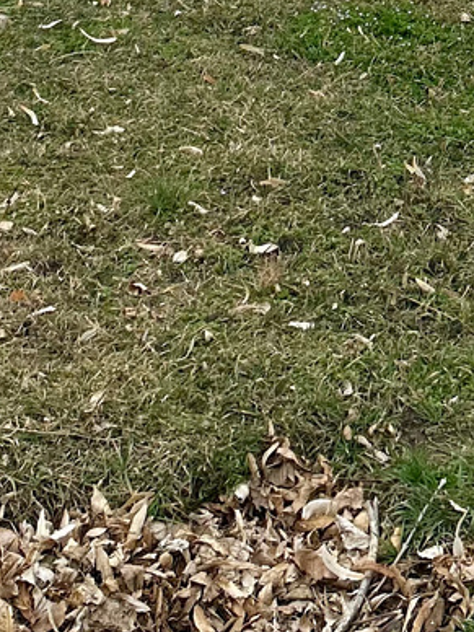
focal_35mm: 103
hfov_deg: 14.2
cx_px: 461
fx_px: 1881
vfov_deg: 16.9
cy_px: -368
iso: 50
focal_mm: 5.7
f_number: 1.5
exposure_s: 1/2457
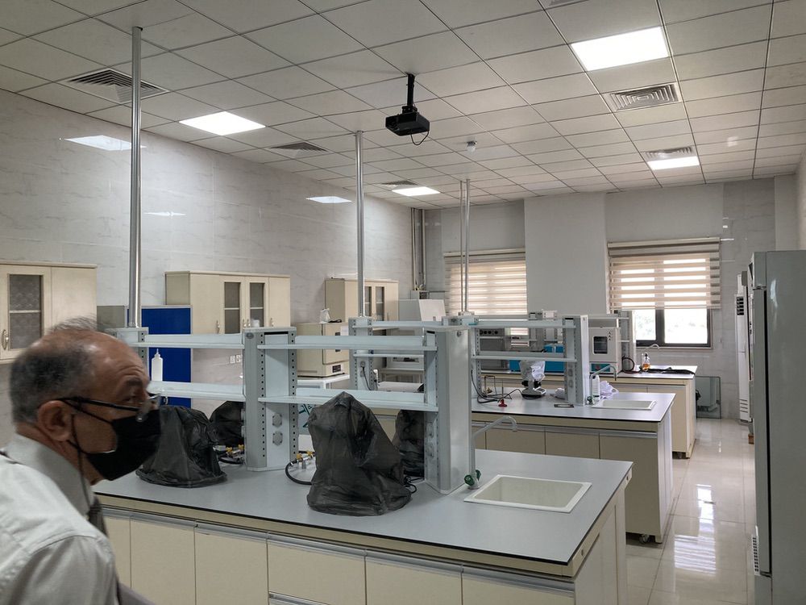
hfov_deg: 63.4
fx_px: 652
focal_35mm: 28
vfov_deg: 49.7
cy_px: 302
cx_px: 403
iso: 80
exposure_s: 1/100
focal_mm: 3.99
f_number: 1.8
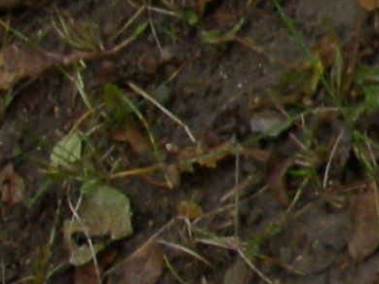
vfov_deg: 6.2
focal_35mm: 240
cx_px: 1223
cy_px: -38
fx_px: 2628
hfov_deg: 7.2
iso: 64
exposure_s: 1/87.8
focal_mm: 7.5
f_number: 3.8
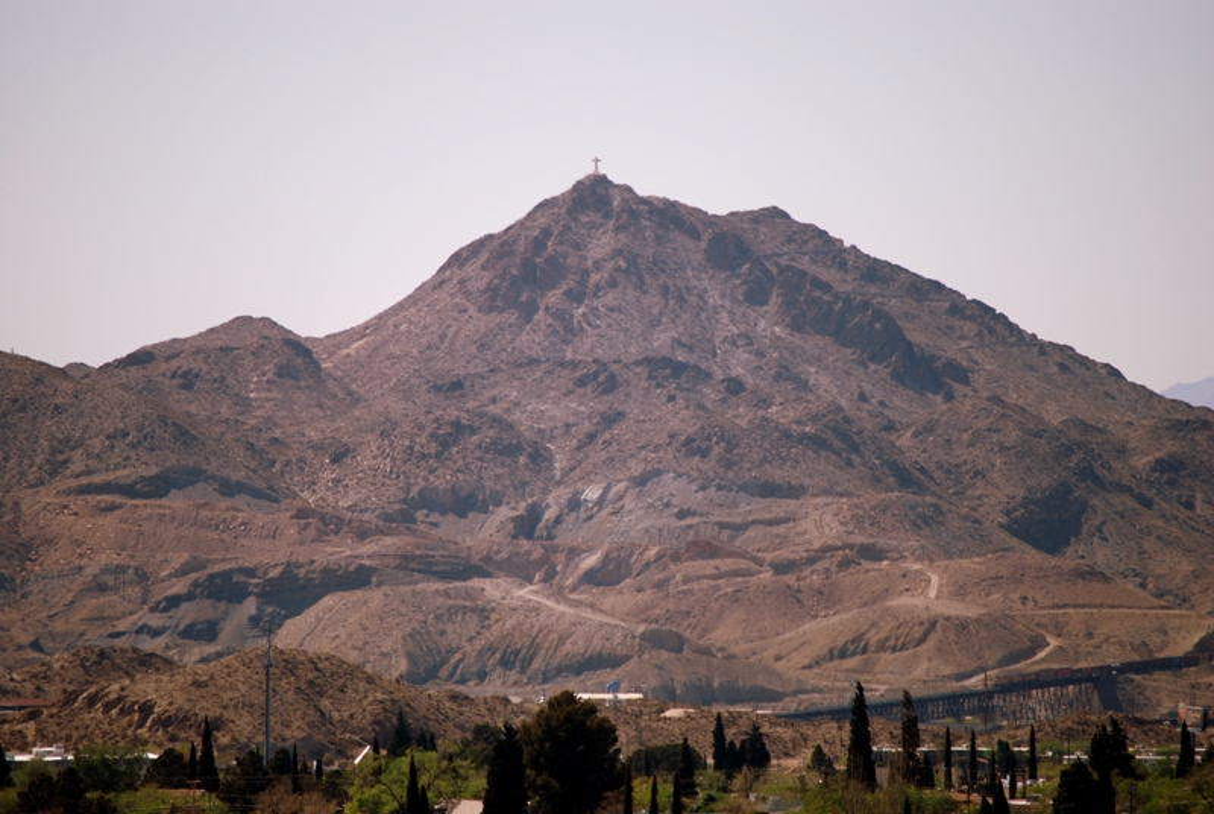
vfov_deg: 4.6
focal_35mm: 300
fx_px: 10131
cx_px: 607
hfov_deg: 6.9
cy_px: 407
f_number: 5.6
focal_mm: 200
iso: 200
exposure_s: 1/1000
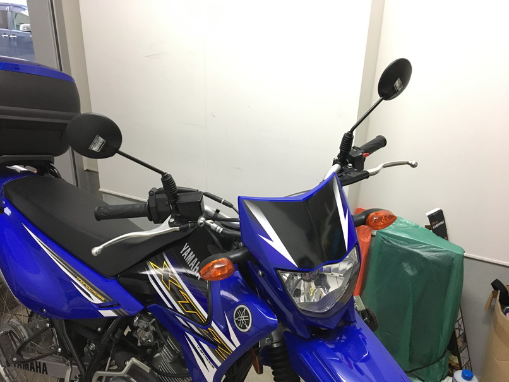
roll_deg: -2.3
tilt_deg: -21.8
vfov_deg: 48.3
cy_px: 191
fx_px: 427
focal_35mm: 29
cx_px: 254
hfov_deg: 61.6
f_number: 2.2
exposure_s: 1/30
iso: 200
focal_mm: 4.15
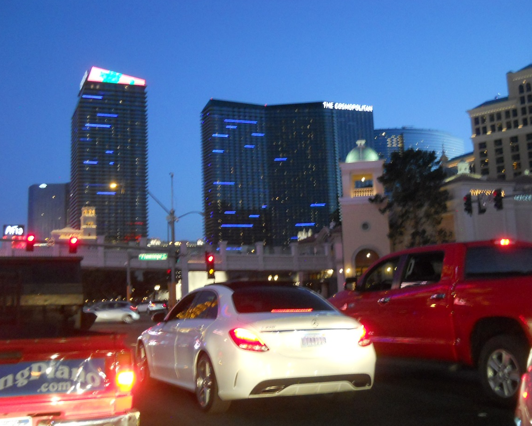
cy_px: 212
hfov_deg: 42.9
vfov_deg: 34.9
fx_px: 677
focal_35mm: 43
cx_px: 268
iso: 400
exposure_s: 1/10
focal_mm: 6.72
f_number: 3.1
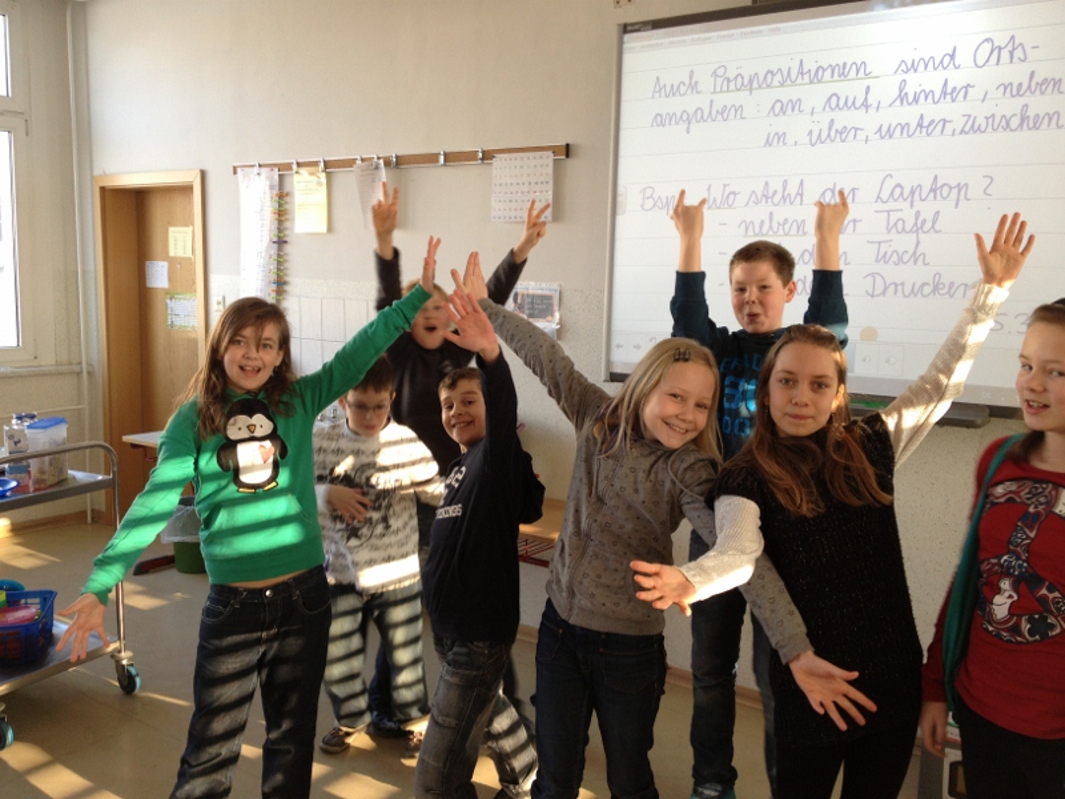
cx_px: 532
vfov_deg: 40.7
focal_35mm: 35
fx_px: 1077
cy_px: 400
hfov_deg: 52.6
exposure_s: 1/40
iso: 64
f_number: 2.4
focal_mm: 4.28
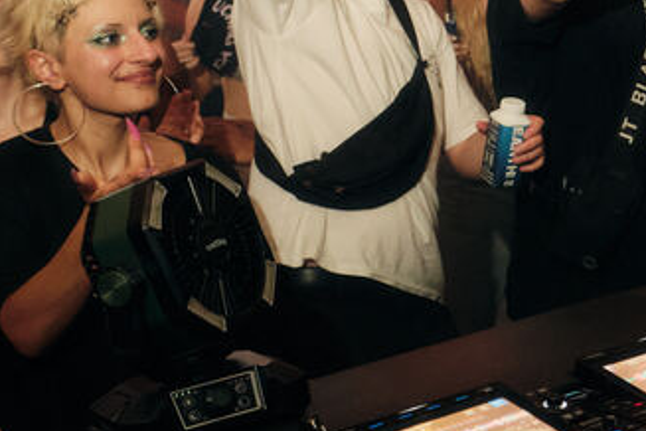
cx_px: 915
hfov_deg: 20.4
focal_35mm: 88
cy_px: 156
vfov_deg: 15.5
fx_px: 1579
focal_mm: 16
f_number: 3.6
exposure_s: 1/180
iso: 3200
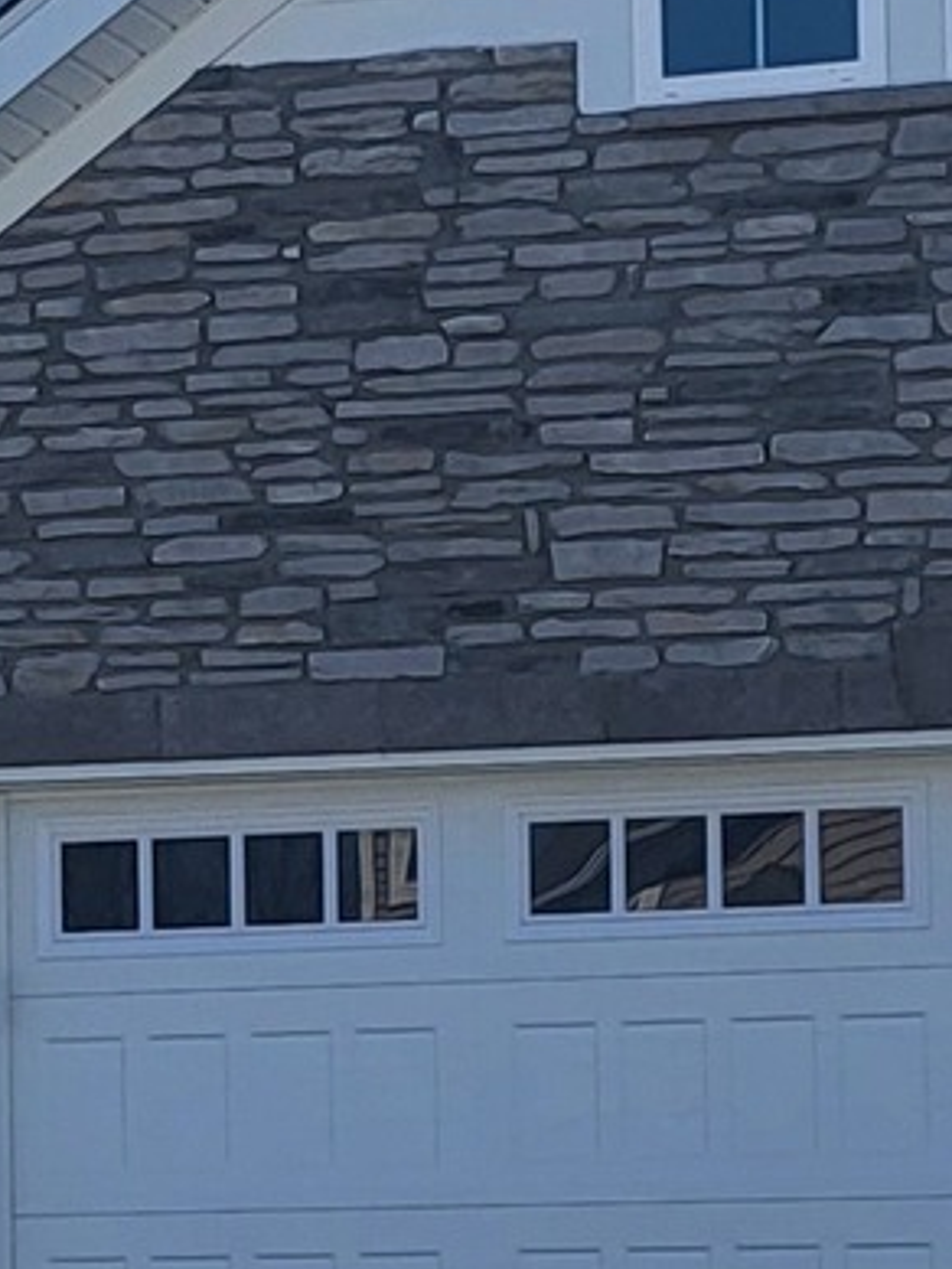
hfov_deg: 9.6
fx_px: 5644
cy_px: 783
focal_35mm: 154
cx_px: 486
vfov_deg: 12.8
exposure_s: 1/2866
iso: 40
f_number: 1.8
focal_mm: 5.4
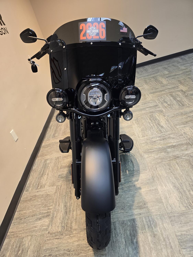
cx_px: 96
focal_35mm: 23
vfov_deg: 73.9
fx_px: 171
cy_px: 128
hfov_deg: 58.9
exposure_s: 1/120
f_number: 1.7
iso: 200
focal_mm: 6.3
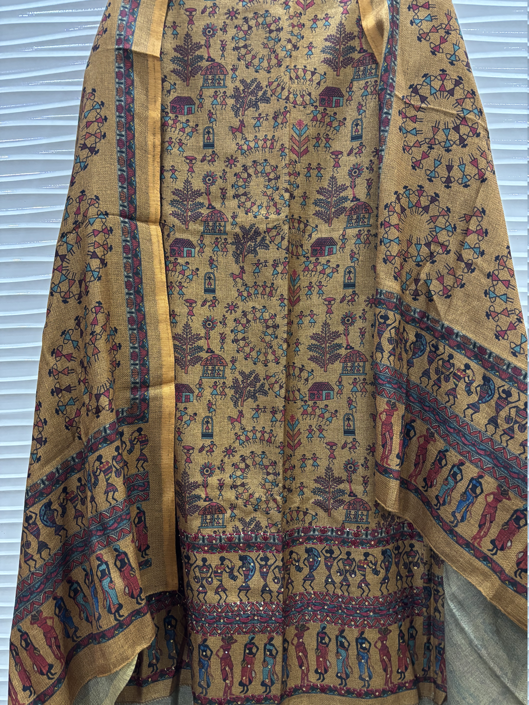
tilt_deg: -1.1
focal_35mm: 26
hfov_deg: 53.1
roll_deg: -1.3
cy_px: 352
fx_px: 530
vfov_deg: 67.3
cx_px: 264
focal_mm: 5.96
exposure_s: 1/25
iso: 500
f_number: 1.6
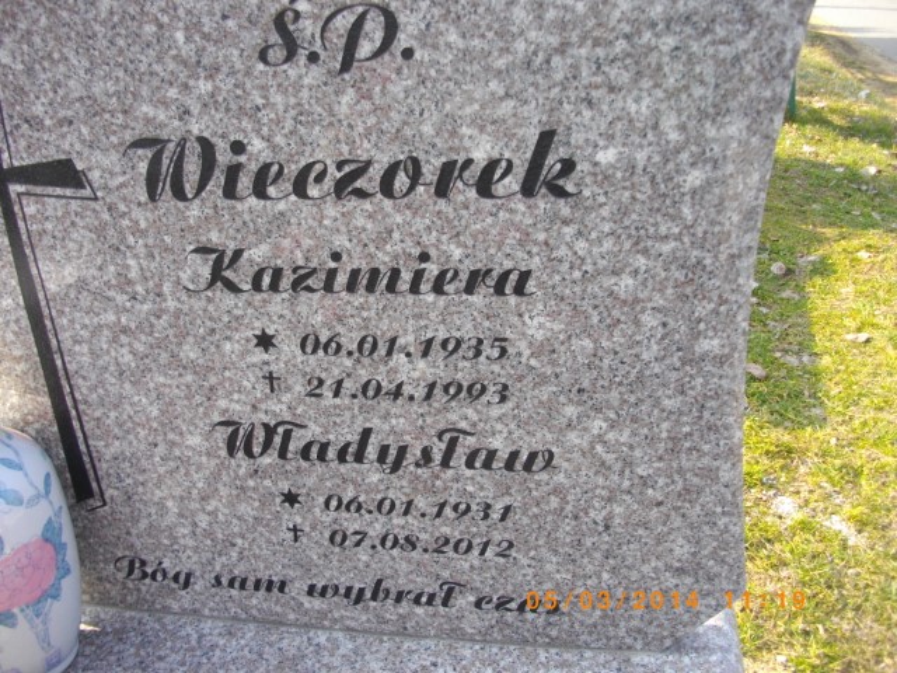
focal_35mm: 32
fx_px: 829
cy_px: 336
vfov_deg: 44.2
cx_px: 448
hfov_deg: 56.8
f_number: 2.9
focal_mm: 5.7
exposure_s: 1/200
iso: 100
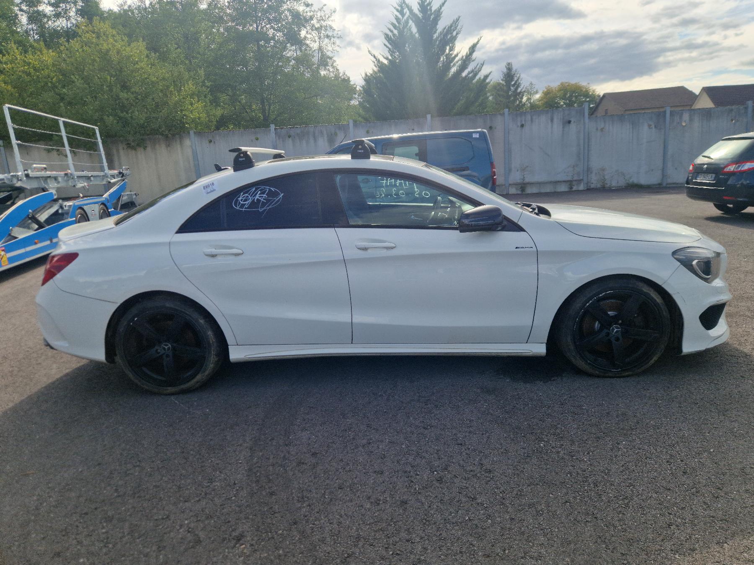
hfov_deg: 73.9
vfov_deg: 58.9
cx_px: 377
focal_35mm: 23
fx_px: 501
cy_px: 282
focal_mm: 5.4
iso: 50
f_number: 1.8
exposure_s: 1/1111
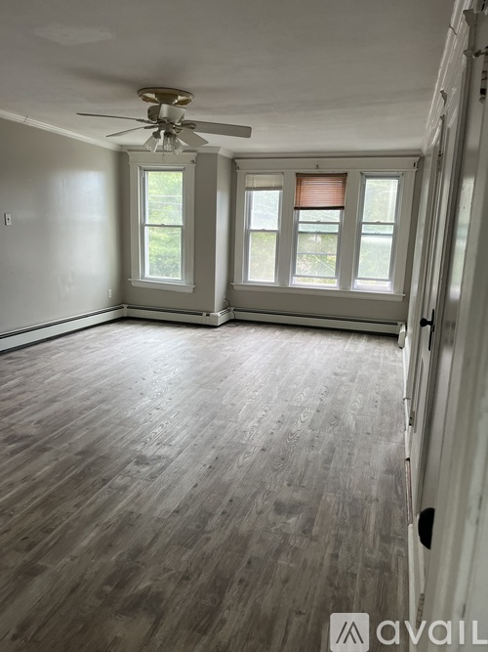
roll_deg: -2.0
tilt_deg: -11.6
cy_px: 326
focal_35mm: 26
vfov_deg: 67.3
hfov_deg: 53.0
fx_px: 489
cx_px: 244
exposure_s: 1/121
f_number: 1.6
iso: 100
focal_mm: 5.1
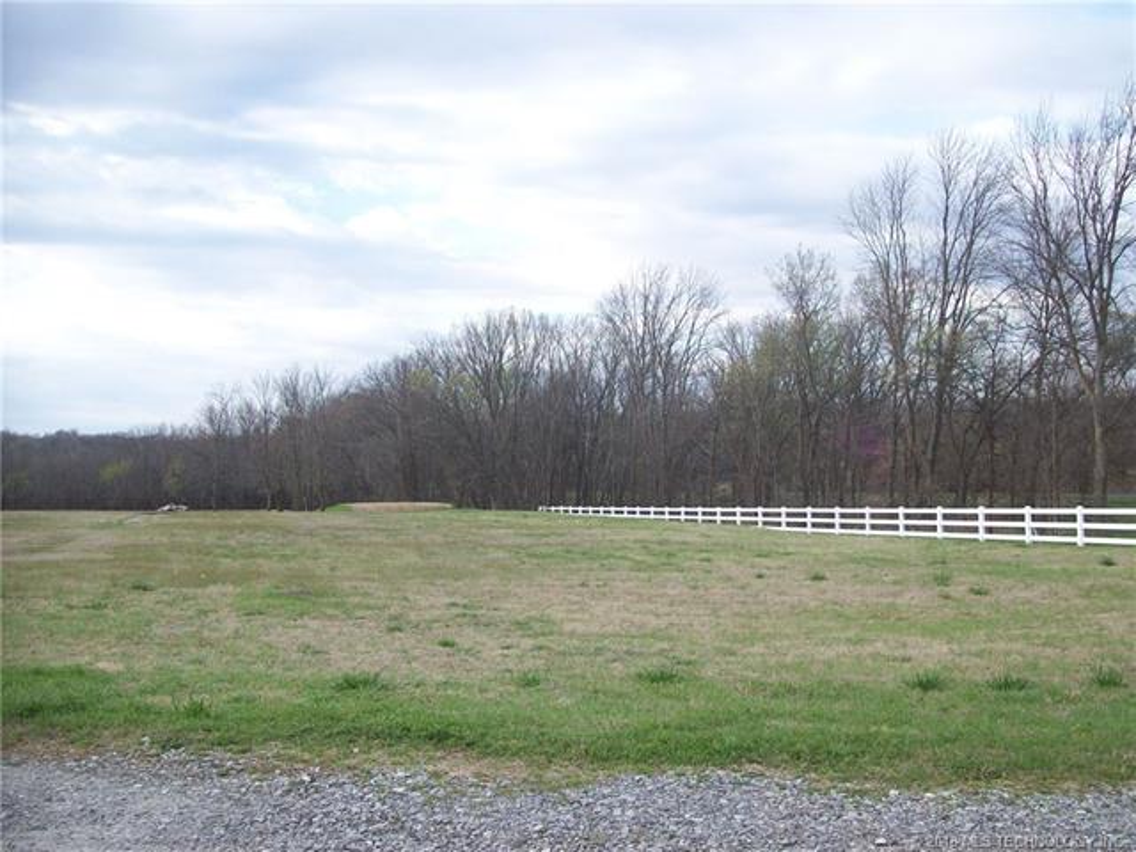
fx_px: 1181
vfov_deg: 39.7
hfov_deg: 51.4
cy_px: 426
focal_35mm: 36
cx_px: 568
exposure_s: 1/389
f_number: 2.7
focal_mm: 6
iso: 80
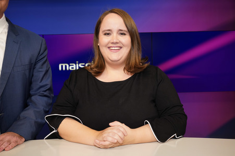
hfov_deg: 60.3
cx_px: 118
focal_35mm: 31
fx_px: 202
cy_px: 78
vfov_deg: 42.3
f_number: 5
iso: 2000
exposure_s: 1/125
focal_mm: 31
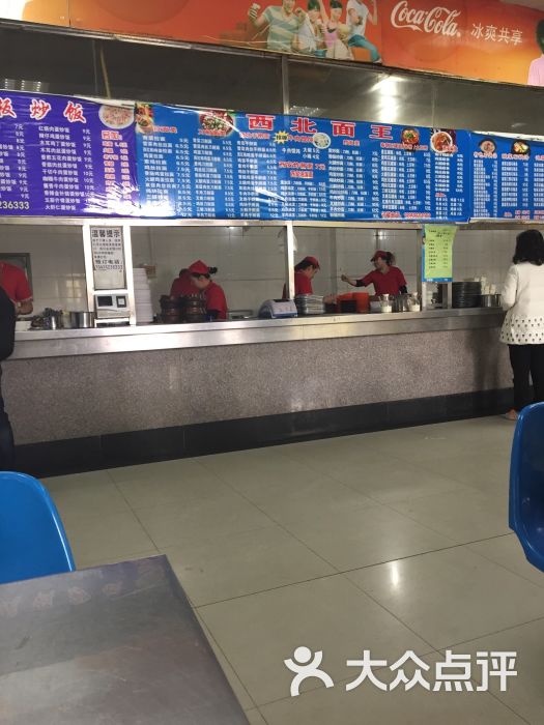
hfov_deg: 48.2
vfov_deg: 61.7
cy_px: 362
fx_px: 608
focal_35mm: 29
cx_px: 272
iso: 125
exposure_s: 1/33
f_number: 2.2
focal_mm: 4.15
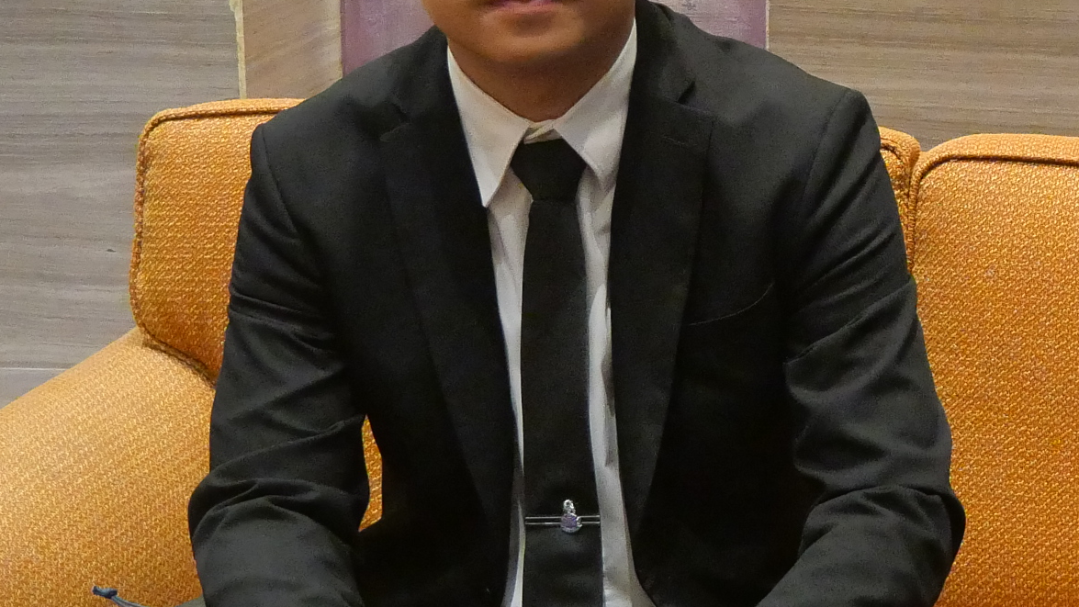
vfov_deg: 12.6
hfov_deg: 21.4
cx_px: 1091
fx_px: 2747
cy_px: 221
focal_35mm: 96
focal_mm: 14
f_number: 3.6
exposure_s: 1/125
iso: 3200
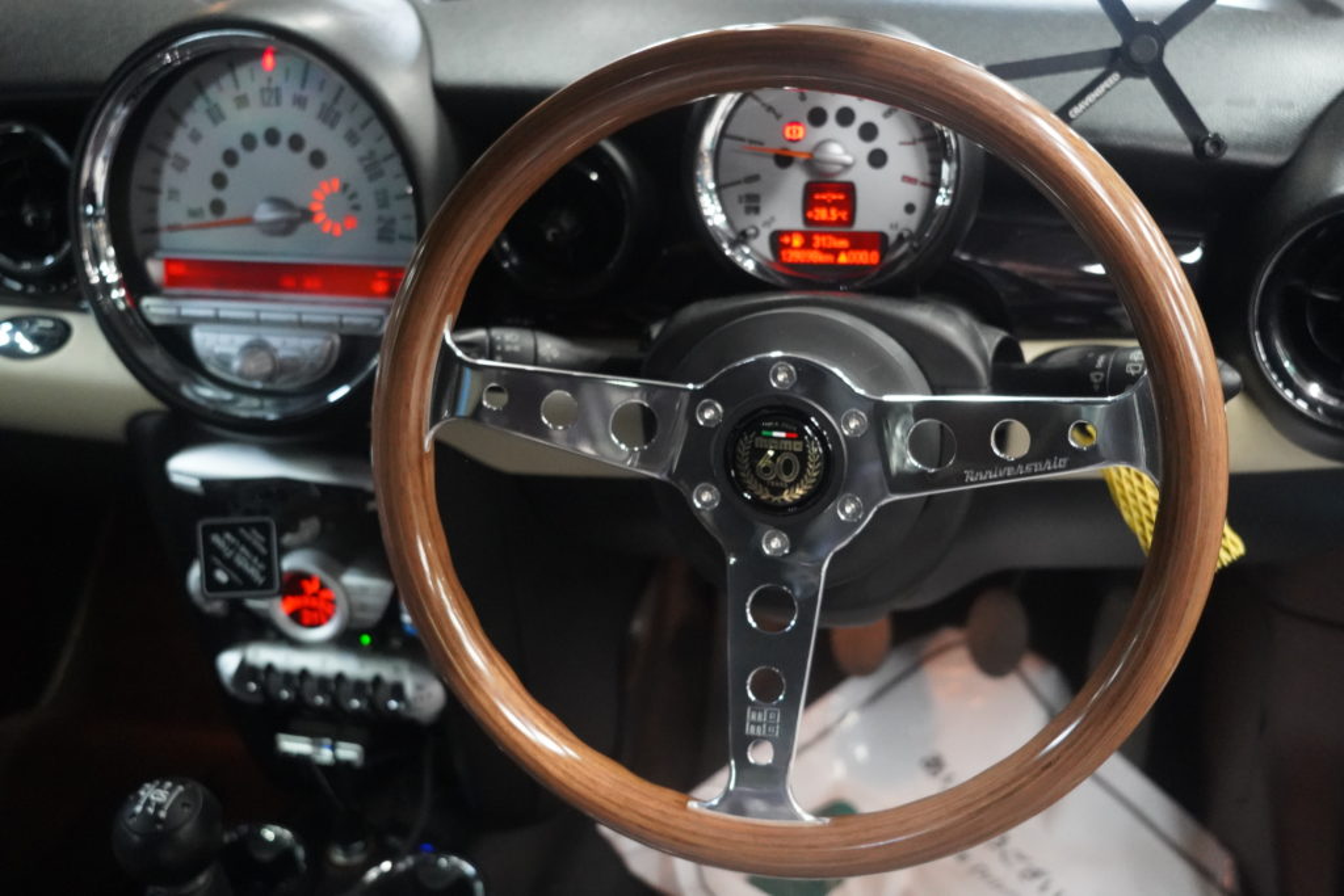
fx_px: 1456
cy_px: 448
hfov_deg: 49.5
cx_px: 672
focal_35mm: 39
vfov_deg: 34.2
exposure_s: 1/60
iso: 12800
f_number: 5
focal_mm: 39
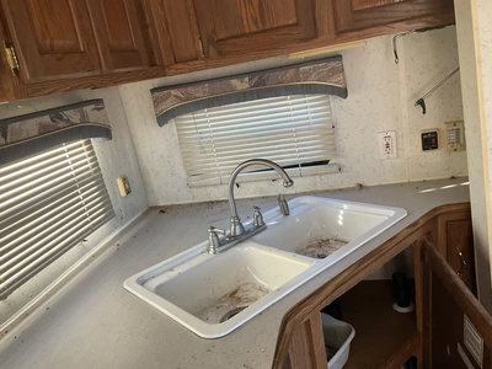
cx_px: 246
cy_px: 184
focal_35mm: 29
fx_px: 412
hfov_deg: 61.7
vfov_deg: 48.2
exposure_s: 1/60
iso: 80
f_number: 1.8
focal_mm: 3
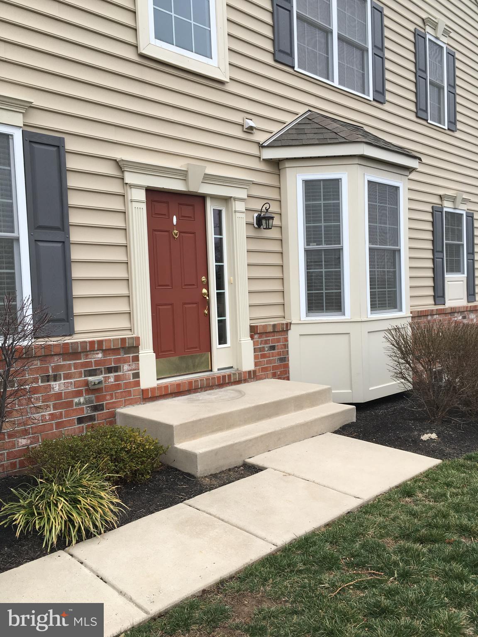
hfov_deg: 48.2
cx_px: 239
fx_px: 534
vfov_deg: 61.7
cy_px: 318
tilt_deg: -1.8
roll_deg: +1.6
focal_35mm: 29
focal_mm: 4.15
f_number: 2.2
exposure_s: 1/214
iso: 25
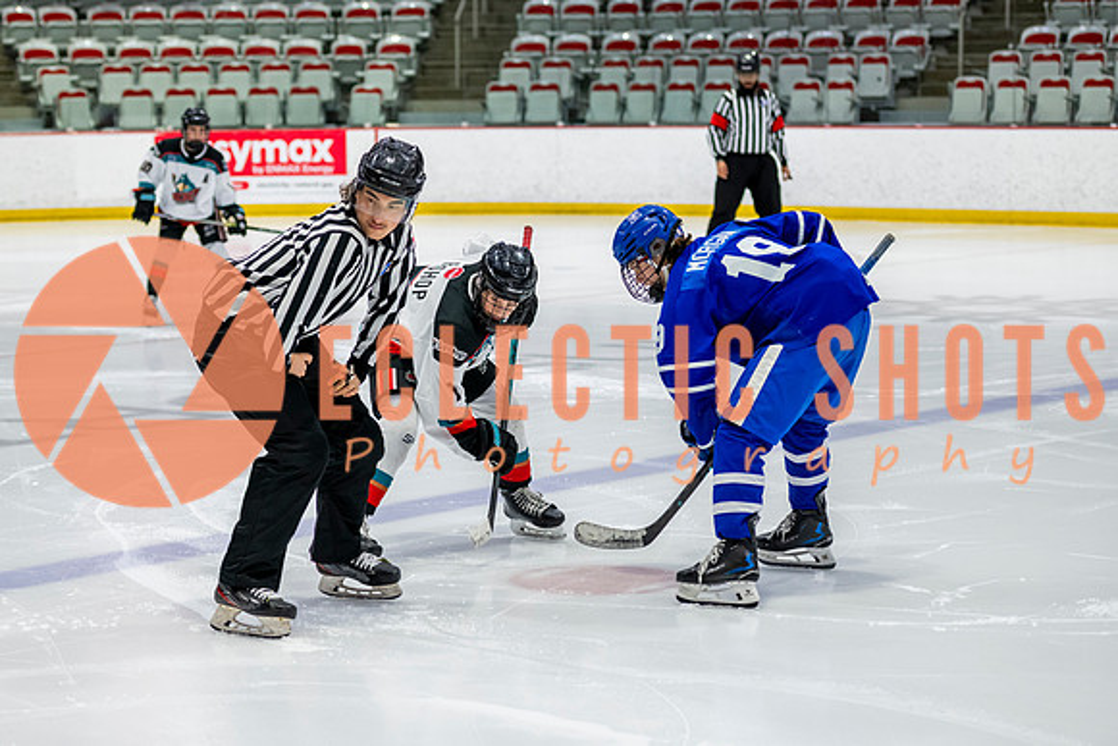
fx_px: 3077
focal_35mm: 99
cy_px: 345
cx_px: 462
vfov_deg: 13.8
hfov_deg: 20.6
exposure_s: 1/800
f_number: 3.2
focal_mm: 75
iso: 1600
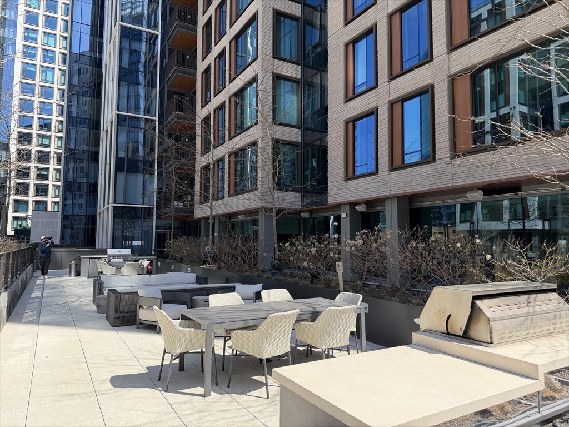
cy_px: 214
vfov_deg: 56.8
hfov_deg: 71.6
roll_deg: +0.3
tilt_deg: +5.2
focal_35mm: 24
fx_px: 394
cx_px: 284
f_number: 1.78
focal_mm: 6.76
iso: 100
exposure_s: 1/2525
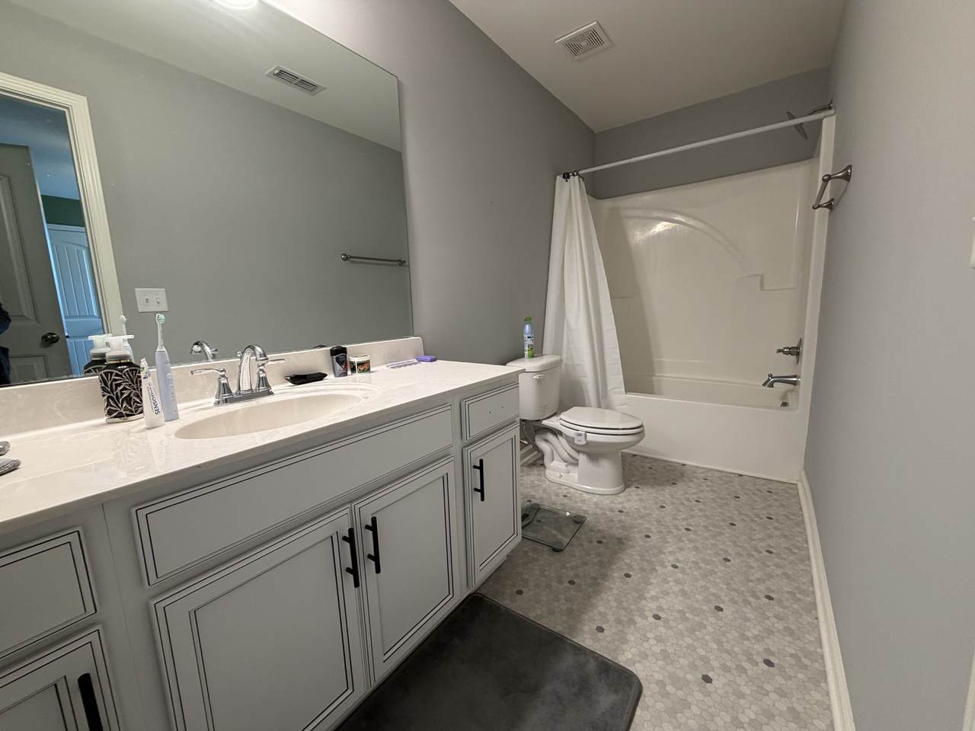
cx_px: 488
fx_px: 394
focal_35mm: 14
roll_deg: +3.4
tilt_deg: -8.5
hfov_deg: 102.1
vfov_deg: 85.7
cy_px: 366
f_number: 2.2
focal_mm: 2.22
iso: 200
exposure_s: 1/60
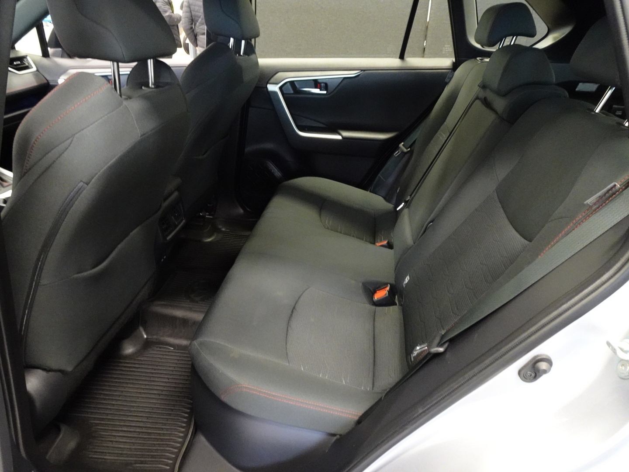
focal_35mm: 24
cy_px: 236
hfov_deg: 71.6
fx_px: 436
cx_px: 314
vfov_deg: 56.8
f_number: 3.5
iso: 800
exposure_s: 1/6
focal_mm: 4.25
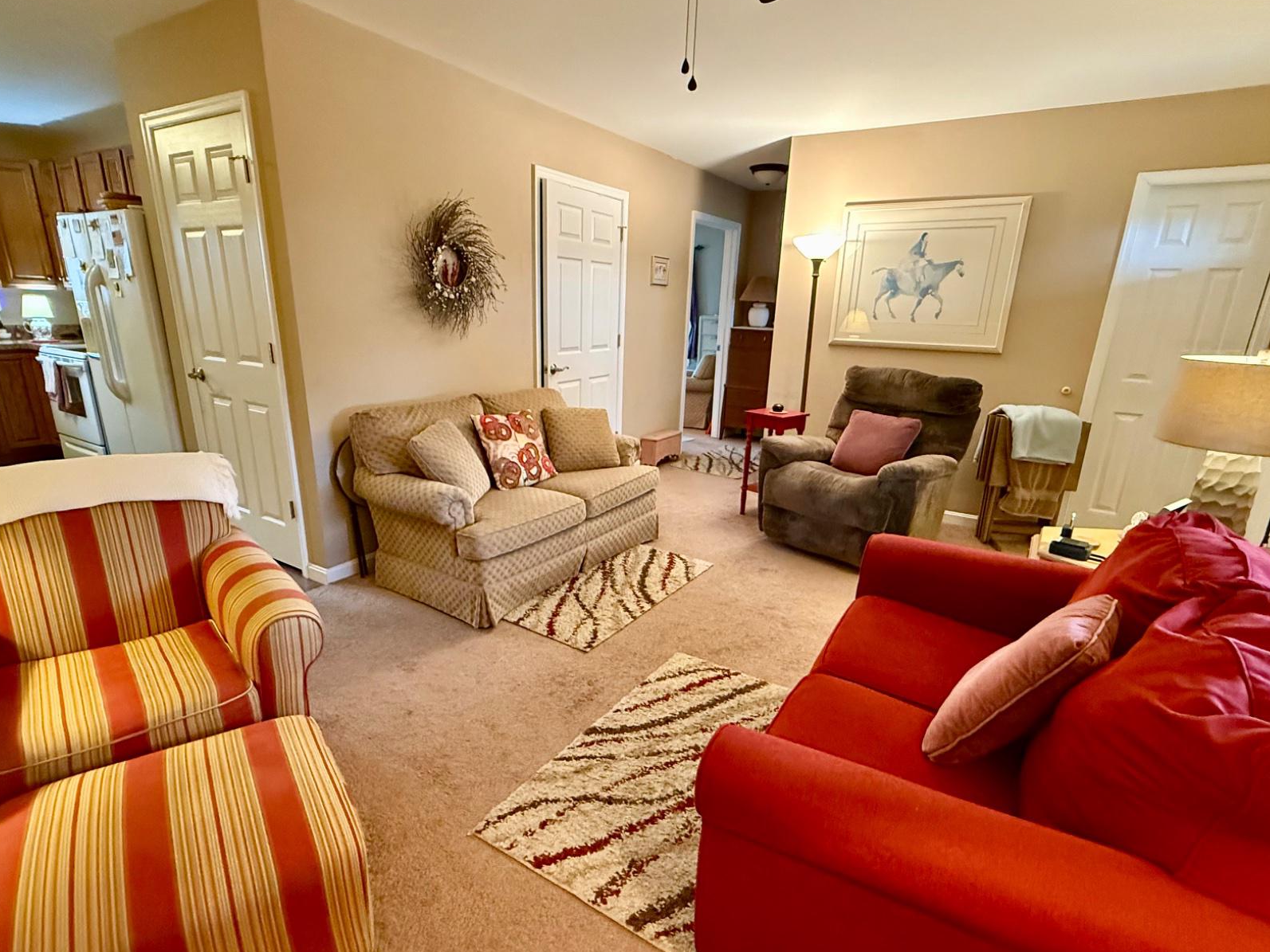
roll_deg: -1.4
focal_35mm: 18
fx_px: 660
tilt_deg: -16.9
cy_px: 511
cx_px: 626
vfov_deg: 71.5
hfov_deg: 87.7
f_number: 2.2
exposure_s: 1/60
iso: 800
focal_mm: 2.22
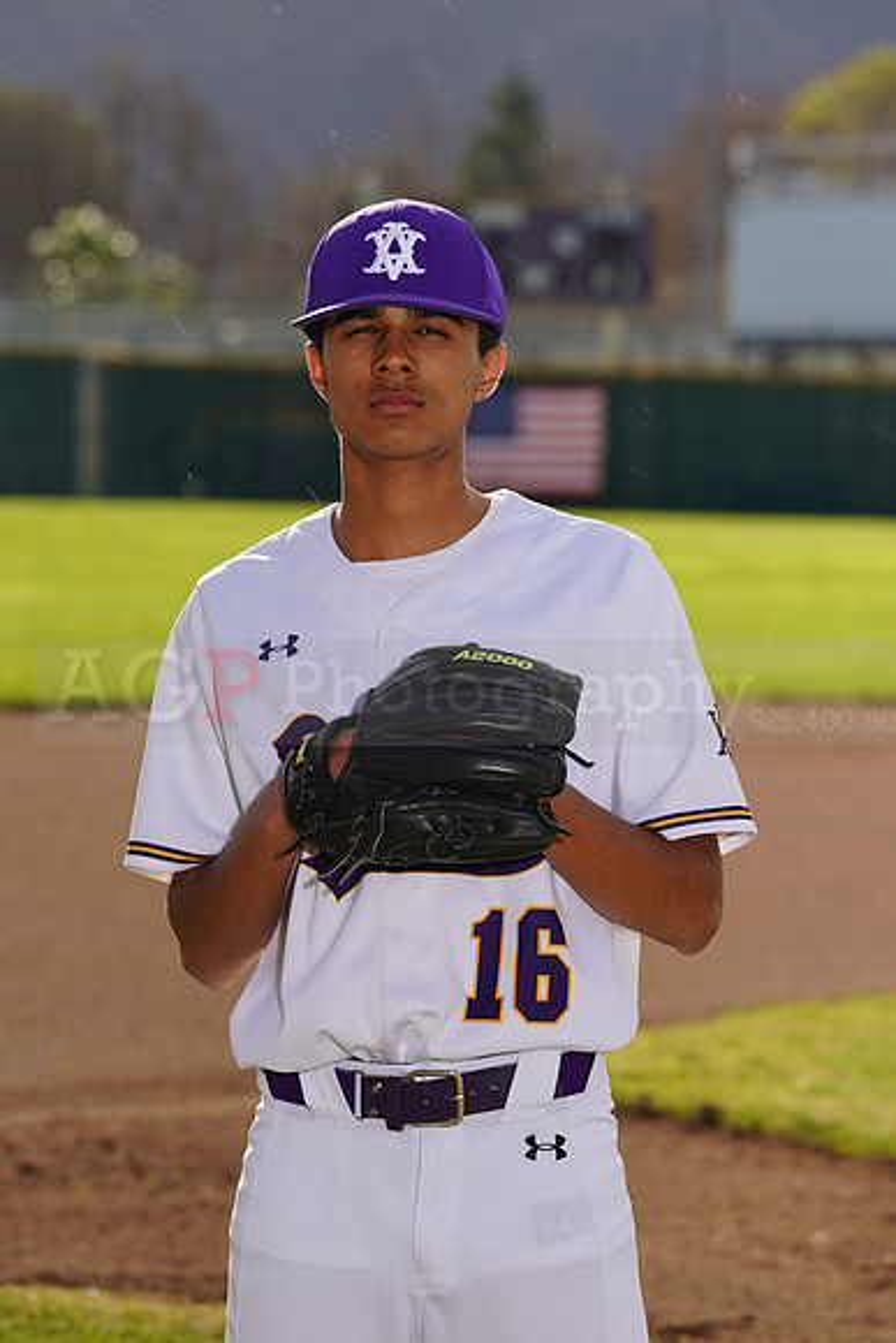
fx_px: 7797
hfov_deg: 6.6
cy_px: 672
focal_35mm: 209
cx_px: 448
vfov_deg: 9.8
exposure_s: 1/200
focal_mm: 209
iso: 100
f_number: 9
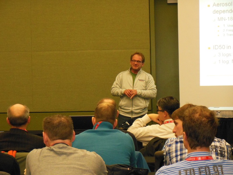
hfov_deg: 15.5
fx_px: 855
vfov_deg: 11.7
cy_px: 88
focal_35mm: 127
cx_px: 116
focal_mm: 22.6
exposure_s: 1/60
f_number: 5
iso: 1250
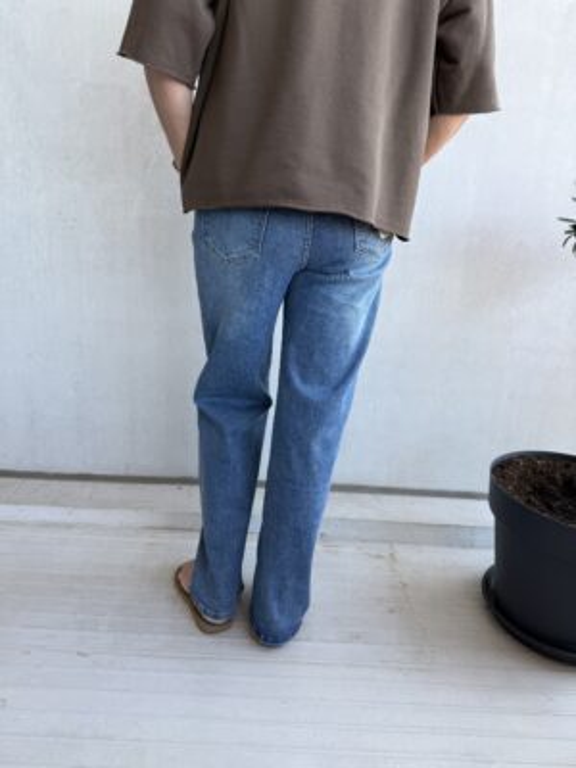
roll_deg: -4.2
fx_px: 532
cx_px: 288
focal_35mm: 24
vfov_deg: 71.6
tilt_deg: -16.6
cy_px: 384
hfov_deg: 56.8
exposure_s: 1/158
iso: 64
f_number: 1.78
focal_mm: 6.76
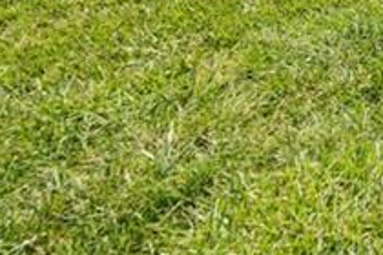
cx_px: 895
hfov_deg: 15.6
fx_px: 802
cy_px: -361
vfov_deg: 13.3
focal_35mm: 75
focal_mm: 15.5
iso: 100
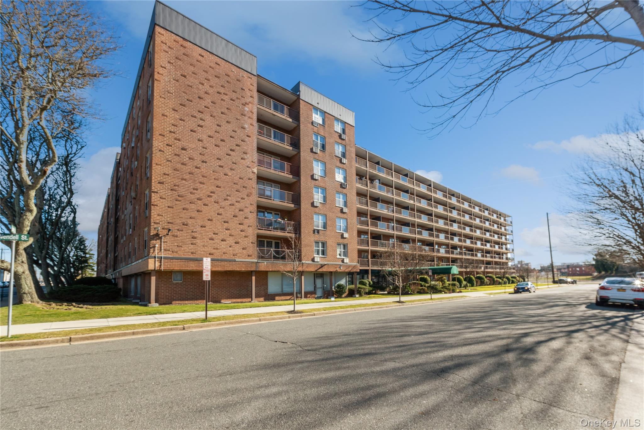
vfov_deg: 77.3
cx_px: 322
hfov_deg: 100.4
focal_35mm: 15
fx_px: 268
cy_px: 215
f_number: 11
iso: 400
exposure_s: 1/320
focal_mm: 15
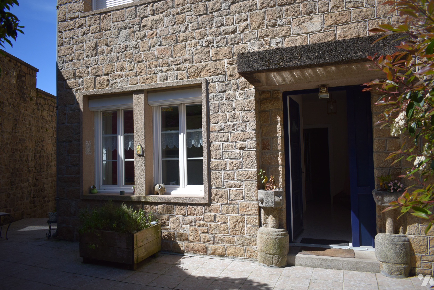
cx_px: 217
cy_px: 145
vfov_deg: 47.9
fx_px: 326
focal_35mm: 27
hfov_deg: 67.4
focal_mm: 18
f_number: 3.5
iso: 200
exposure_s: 1/1600
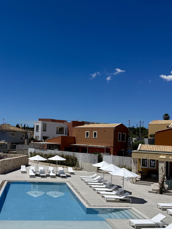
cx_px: 54
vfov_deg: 53.8
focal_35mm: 34
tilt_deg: +3.8
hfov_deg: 41.1
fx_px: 225
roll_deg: -2.6
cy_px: 127
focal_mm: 6.76
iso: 80
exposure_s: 1/11905
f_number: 1.78
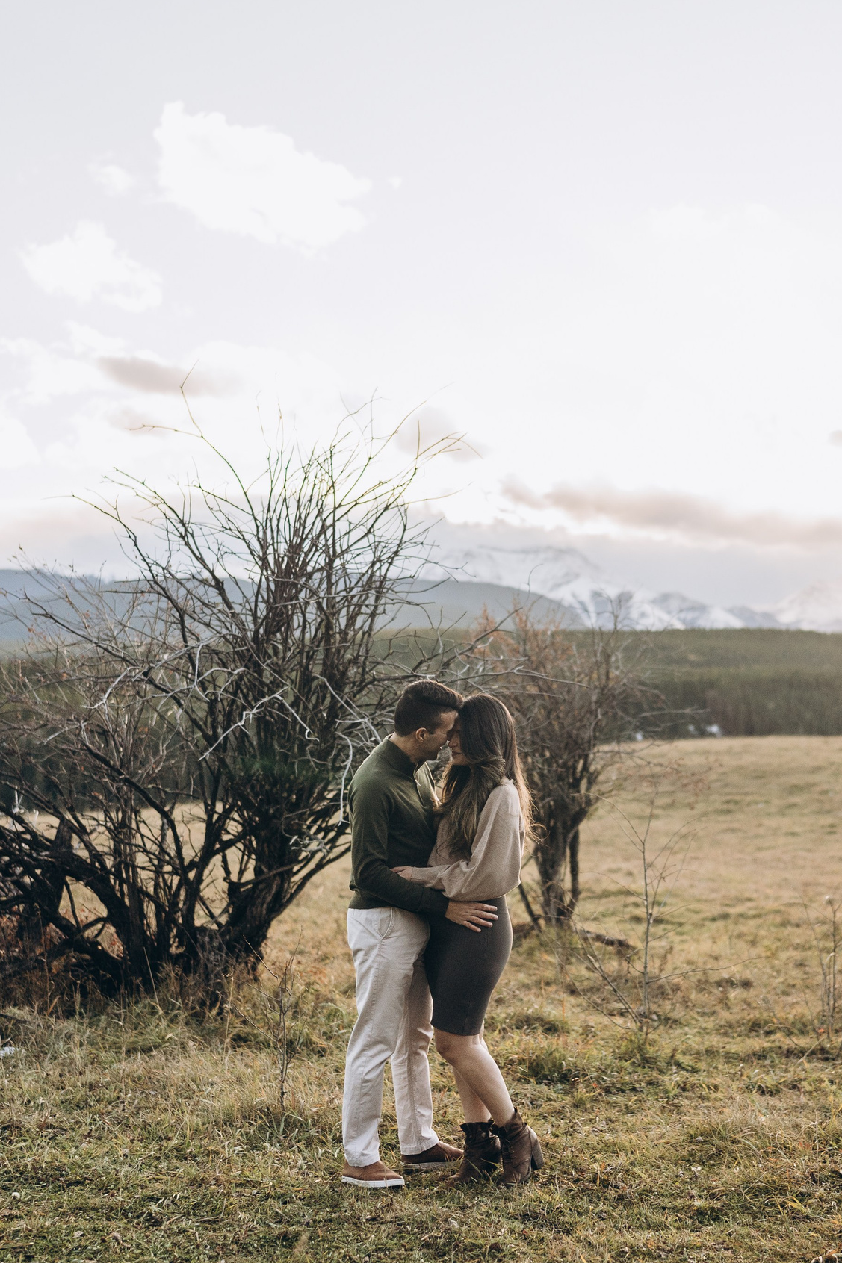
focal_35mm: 53
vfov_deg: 37.5
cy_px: 628
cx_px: 573
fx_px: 1860
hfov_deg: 25.4
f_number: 1.6
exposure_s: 1/320
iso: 400
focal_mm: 35
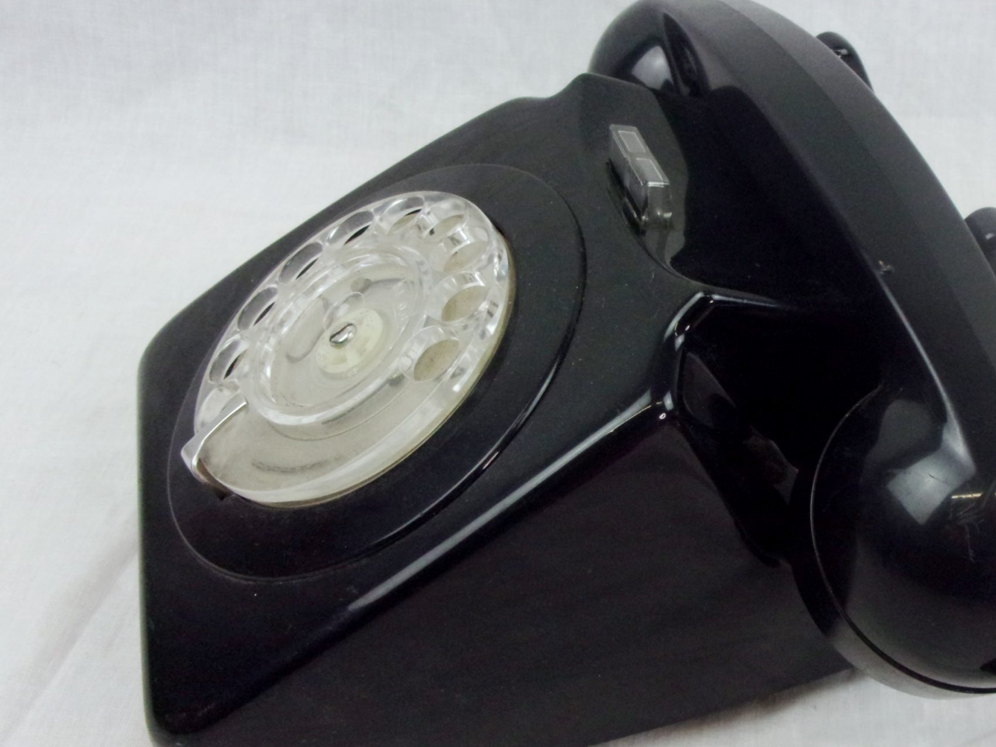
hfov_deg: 43.7
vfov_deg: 34.3
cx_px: 711
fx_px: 1208
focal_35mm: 42
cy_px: 441
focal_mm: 5.1
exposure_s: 1/125
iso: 309
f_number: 3.9
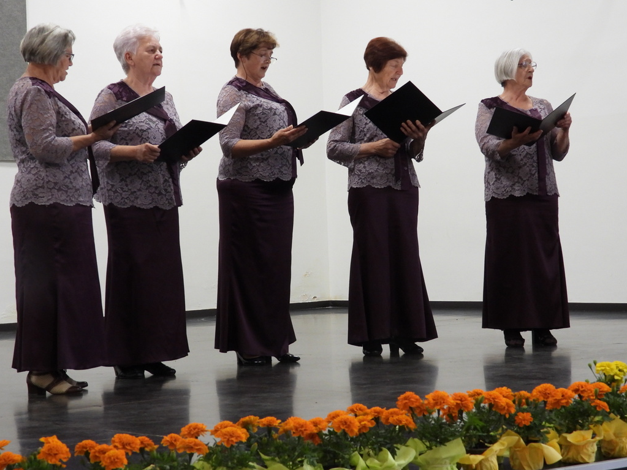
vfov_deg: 16.8
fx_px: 1594
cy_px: 241
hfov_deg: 22.3
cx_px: 315
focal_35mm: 88
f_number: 3.5
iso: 400
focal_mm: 13.5
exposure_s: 1/30
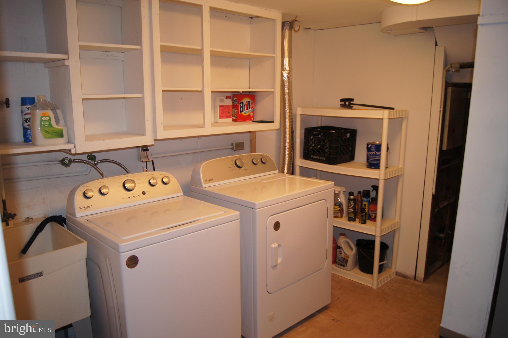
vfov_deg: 47.8
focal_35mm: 27
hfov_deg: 67.4
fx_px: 381
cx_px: 254
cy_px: 169
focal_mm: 18
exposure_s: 1/160
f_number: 4
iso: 400
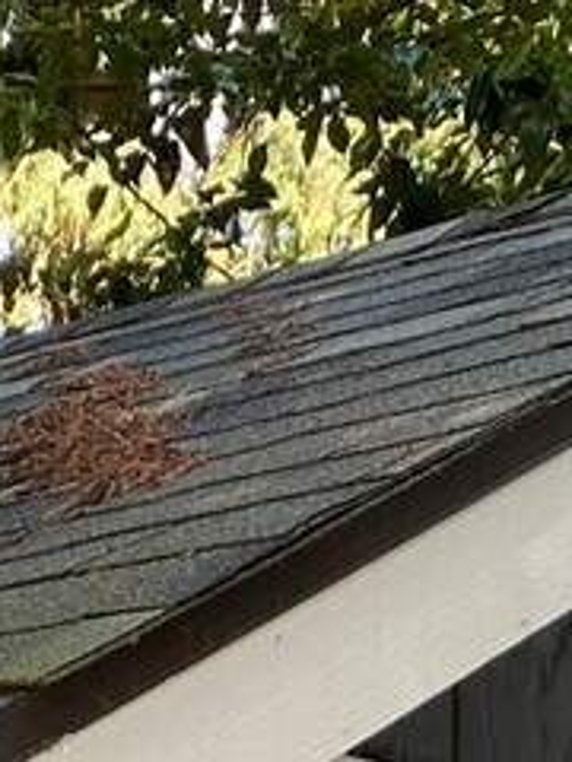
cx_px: 585
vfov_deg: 10.7
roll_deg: -1.3
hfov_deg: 9.4
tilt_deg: -7.5
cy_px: 1880
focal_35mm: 156
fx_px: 3437
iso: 50
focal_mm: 4.25
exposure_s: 1/121
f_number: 1.8
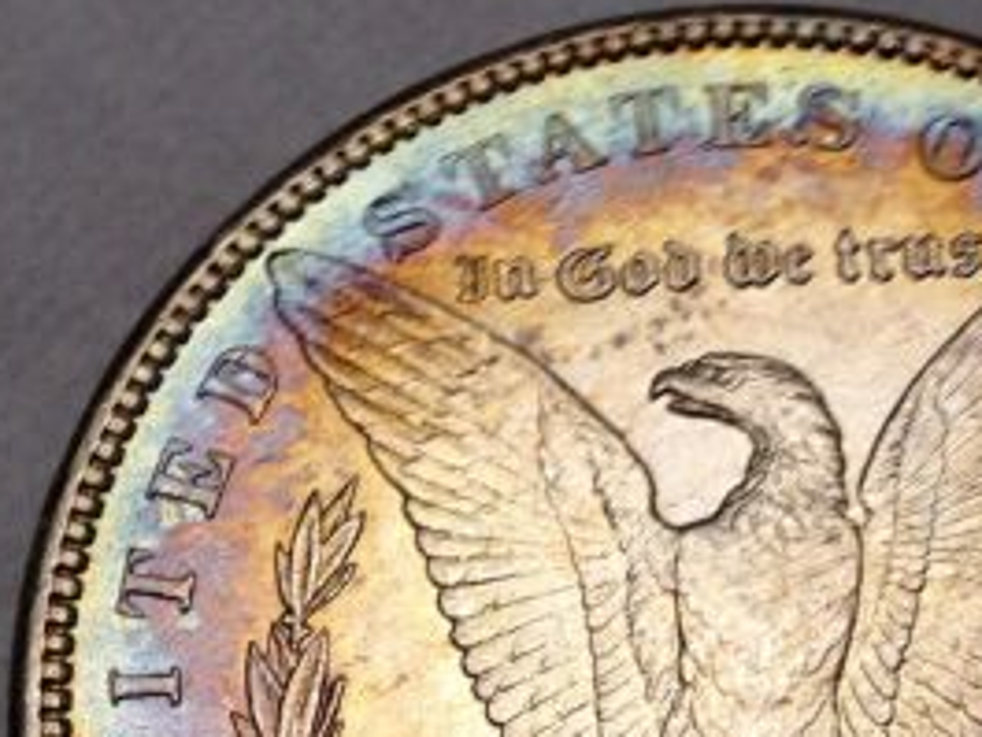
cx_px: 804
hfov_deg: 17.9
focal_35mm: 109
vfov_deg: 13.5
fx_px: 3094
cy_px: 672
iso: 50
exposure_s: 1/60
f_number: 2.4
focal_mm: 4.13
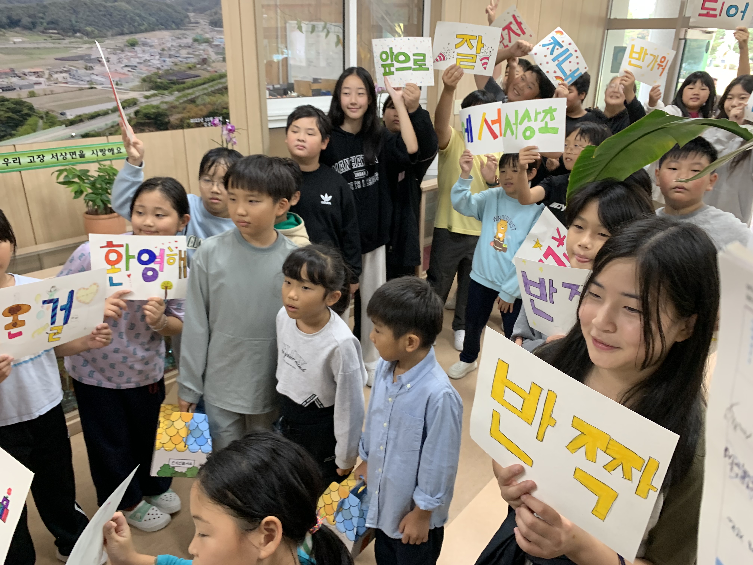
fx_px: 566
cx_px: 376
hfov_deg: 67.3
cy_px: 282
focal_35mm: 26
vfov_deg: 53.1
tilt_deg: -23.4
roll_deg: -2.0
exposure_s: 1/60
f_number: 1.8
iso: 125
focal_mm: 4.25
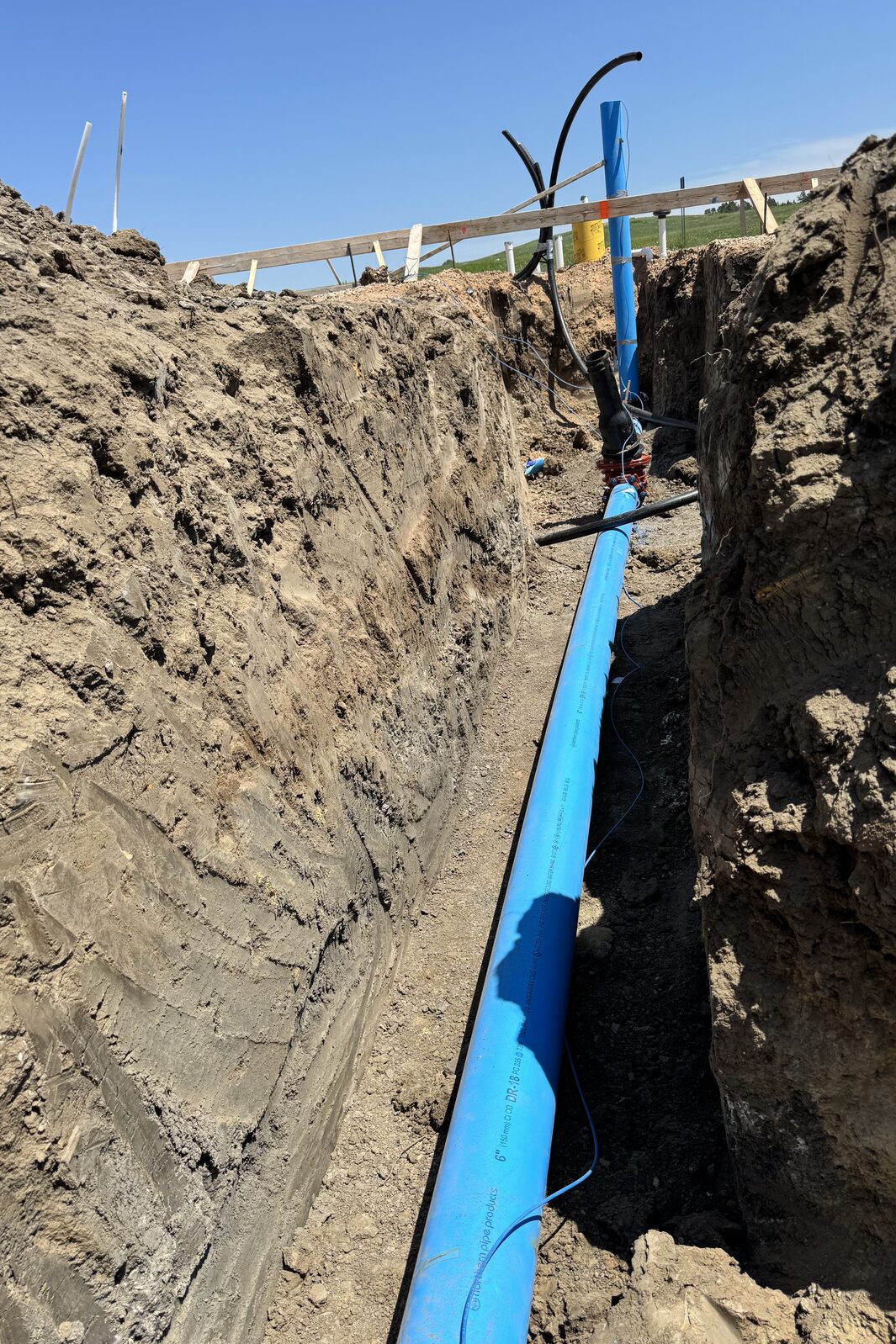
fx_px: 933
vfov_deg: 71.5
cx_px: 477
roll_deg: +8.2
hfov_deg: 51.2
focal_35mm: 25
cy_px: 672
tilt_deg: -18.8
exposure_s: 1/4049
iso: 80
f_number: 1.78
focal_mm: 6.76
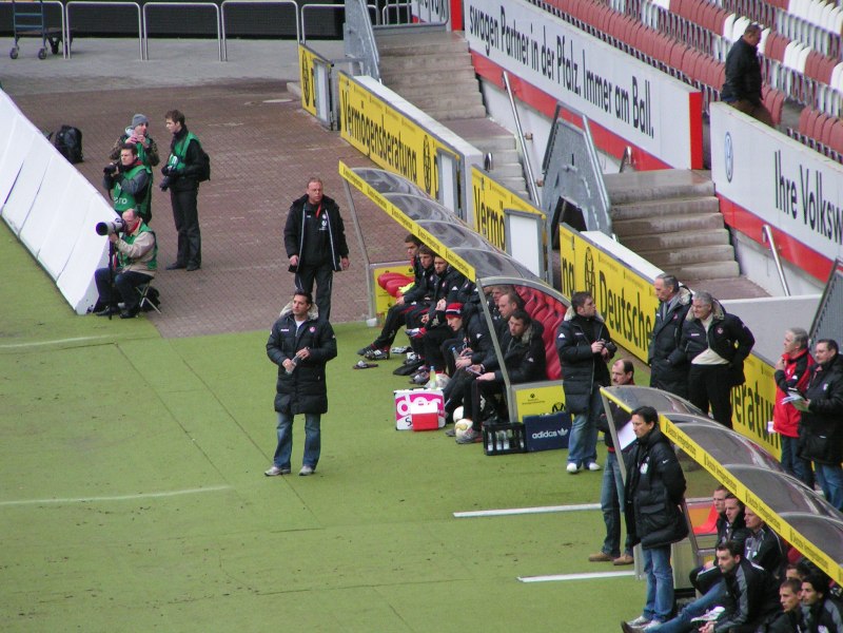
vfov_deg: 3.9
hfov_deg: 5.2
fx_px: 9254
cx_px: 422
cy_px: 316
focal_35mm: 380
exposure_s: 1/320
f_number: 3.5
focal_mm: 58
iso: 200
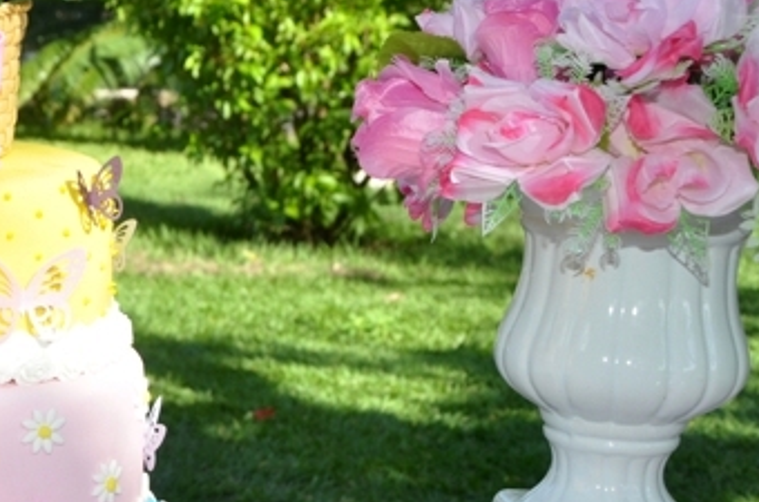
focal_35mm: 106
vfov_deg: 12.8
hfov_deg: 18.6
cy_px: 374
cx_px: -60
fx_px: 2230
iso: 200
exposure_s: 1/200
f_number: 7.1
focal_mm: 30
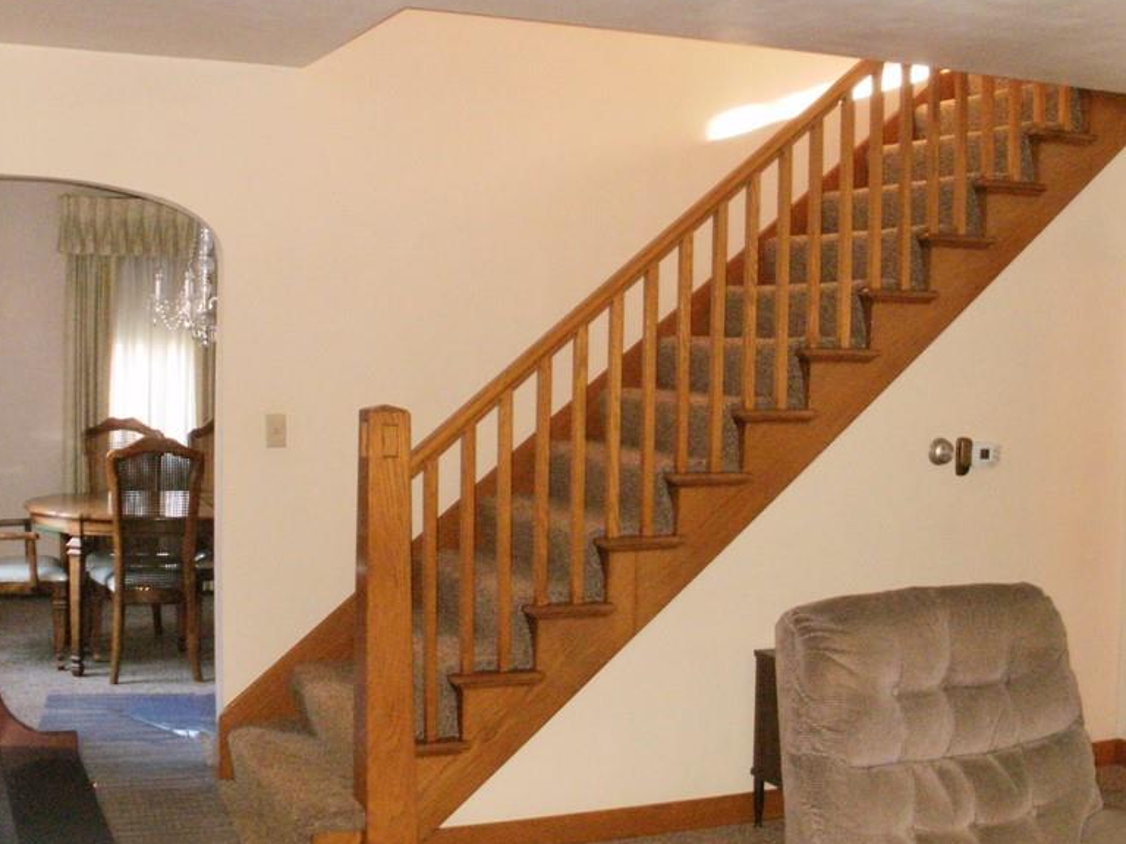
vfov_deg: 30.3
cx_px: 658
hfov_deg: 39.5
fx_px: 1561
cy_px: 426
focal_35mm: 48
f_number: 3.5
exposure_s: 1/30
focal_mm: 6.3
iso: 400
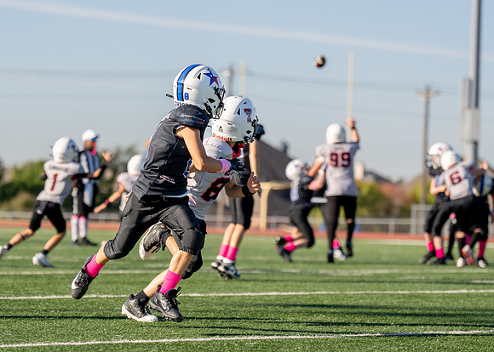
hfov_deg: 11.2
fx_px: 2510
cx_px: 198
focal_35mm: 179
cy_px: 207
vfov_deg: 8.0
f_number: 2.8
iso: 160
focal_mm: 120
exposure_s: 1/2500
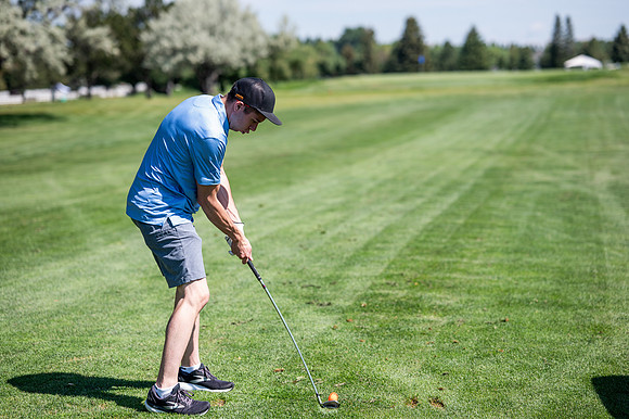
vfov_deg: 16.1
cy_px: 210
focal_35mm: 85
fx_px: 1484
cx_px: 314
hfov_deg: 23.9
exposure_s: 1/1600
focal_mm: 85
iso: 100
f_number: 2.5
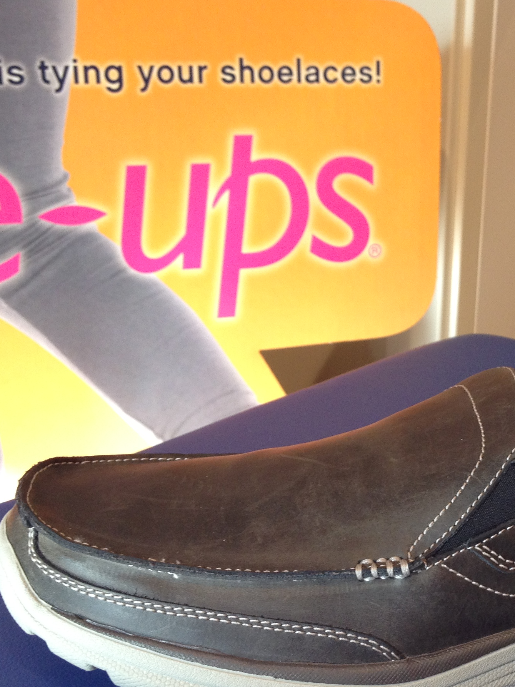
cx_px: 478
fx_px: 1269
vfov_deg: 30.1
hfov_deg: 22.3
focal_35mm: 64
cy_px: 456
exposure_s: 1/120
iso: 100
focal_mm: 4.28
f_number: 2.4
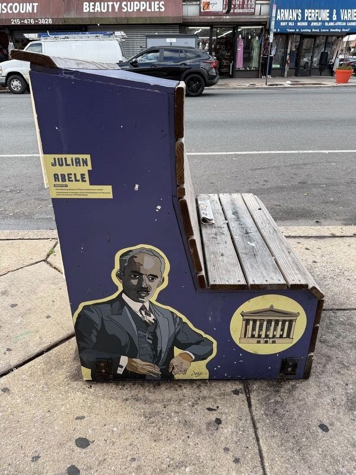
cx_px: 178
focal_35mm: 24
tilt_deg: -27.2
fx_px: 329
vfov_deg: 71.6
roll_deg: -0.4
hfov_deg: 56.8
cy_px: 238
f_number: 1.78
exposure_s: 1/532
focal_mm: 6.76
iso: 80
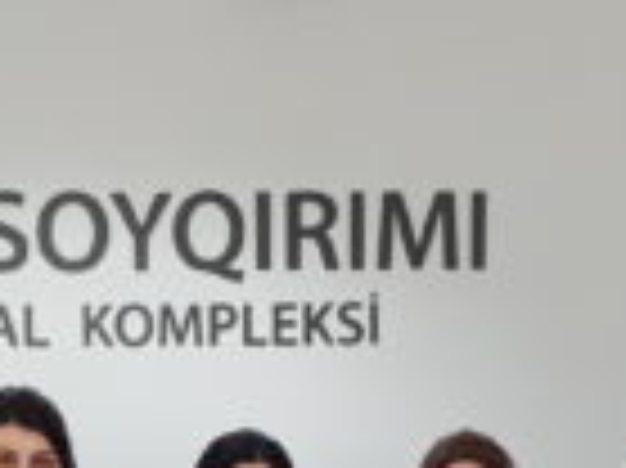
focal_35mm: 149
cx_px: 189
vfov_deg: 9.6
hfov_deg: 13.2
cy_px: 756
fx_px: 2692
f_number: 1.9
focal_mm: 3.6
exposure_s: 1/33
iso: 64
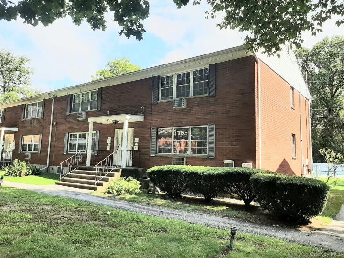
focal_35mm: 26
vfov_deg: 53.1
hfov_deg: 67.3
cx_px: 172
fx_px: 258
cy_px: 129
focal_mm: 3.93
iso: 40
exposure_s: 1/1250
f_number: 1.7
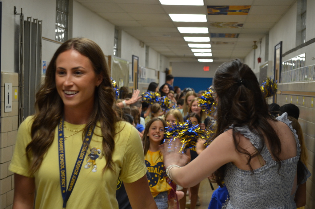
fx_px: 720
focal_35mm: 82
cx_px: 158
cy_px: 104
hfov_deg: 24.7
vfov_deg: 16.5
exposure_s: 1/60
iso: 1000
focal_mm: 55
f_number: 5.6
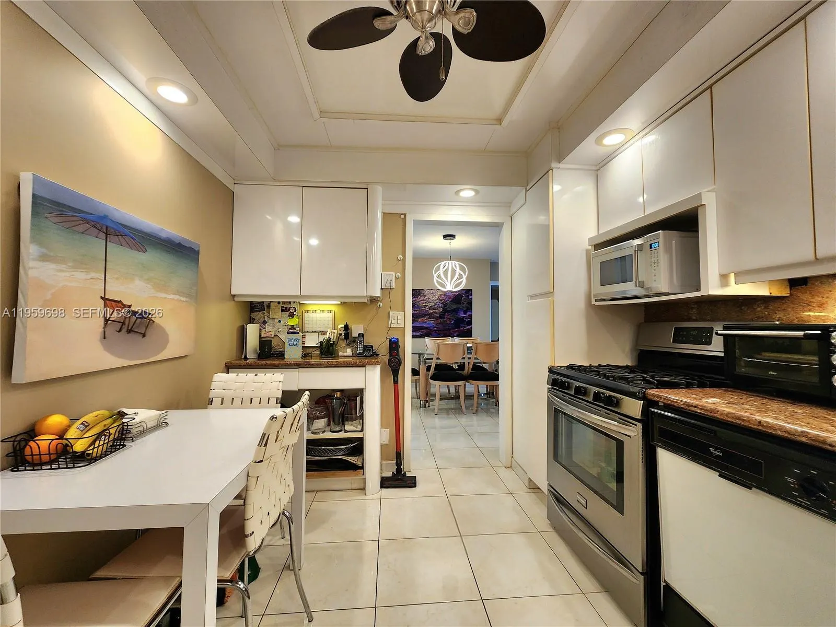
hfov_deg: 106.2
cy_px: 314
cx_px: 418
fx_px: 314
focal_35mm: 13
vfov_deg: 89.9
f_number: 2.2
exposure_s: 1/60.2
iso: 125
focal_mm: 2.2
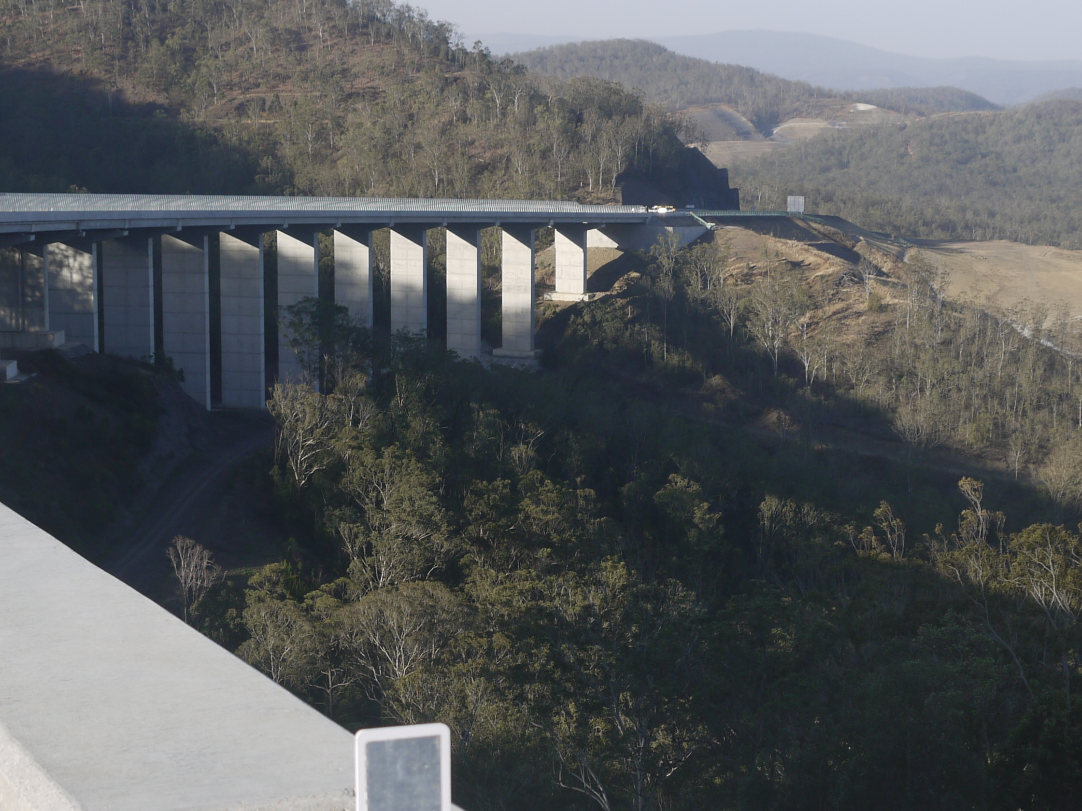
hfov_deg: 26.0
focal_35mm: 75
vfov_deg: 19.6
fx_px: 2344
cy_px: 396
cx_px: 451
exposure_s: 1/250
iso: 100
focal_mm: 21
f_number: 7.1
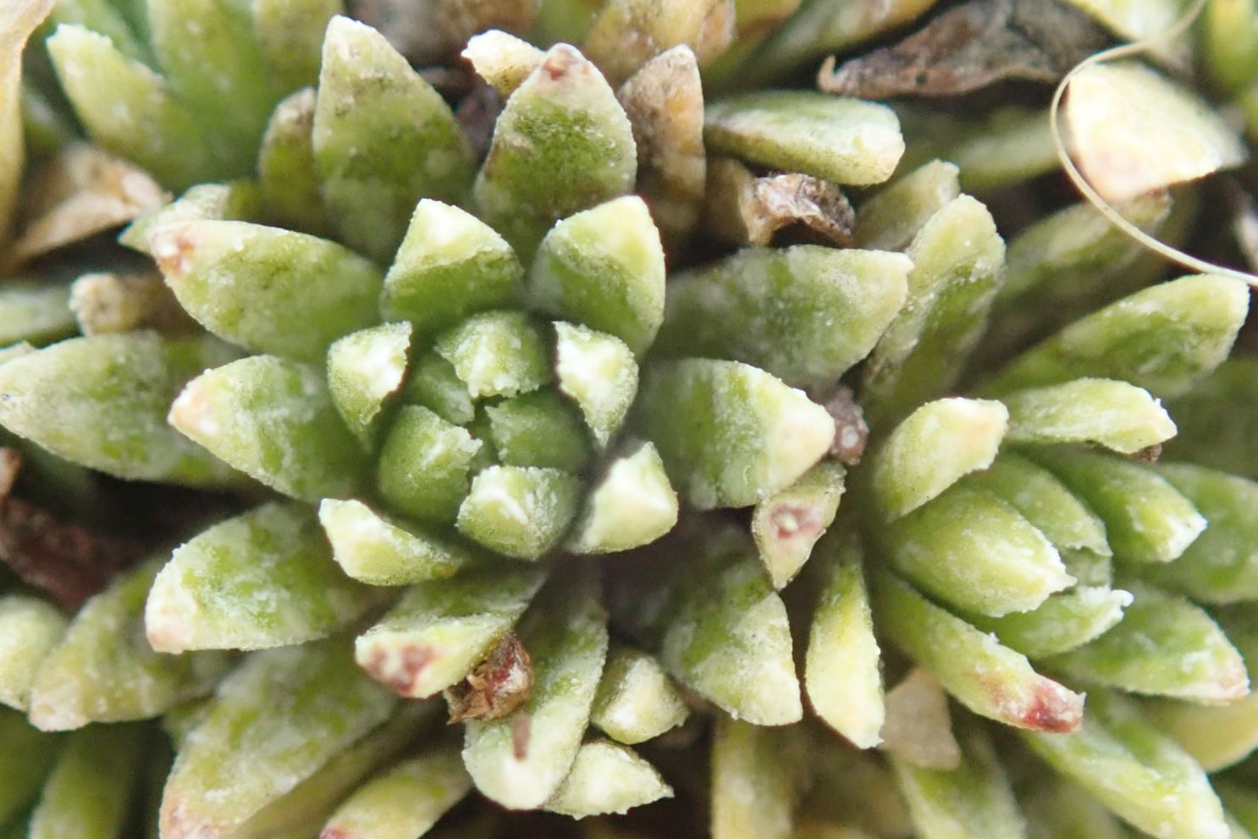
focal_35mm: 140
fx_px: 4892
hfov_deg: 14.7
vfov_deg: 9.8
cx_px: 589
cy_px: 478
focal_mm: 18
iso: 800
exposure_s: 1/250
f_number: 4.9
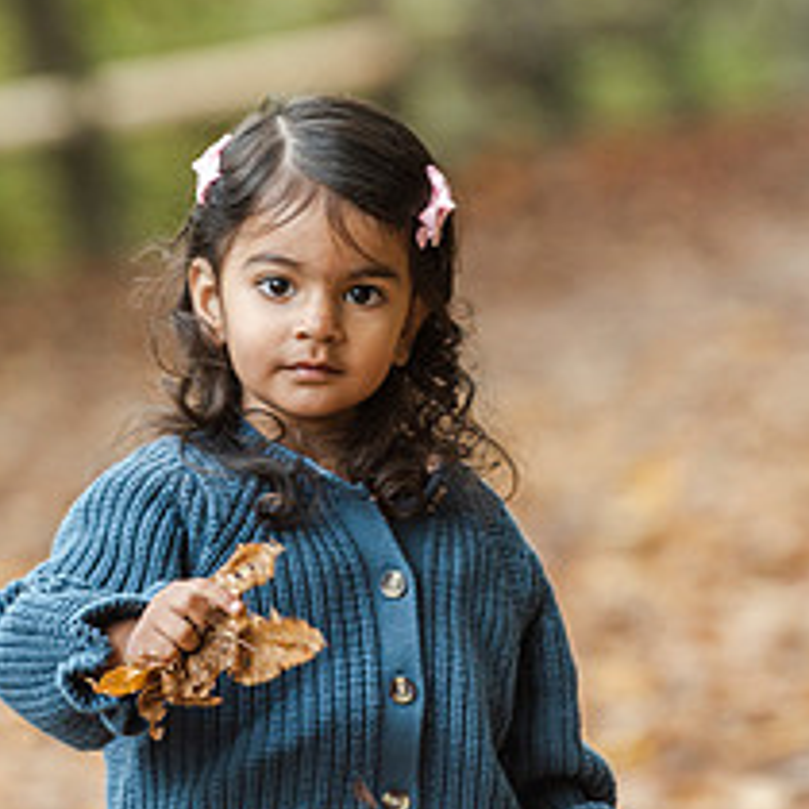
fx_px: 9624
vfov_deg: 4.8
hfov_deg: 4.8
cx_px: 289
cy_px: 374
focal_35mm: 364
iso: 2000
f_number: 4
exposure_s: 1/125
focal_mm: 200
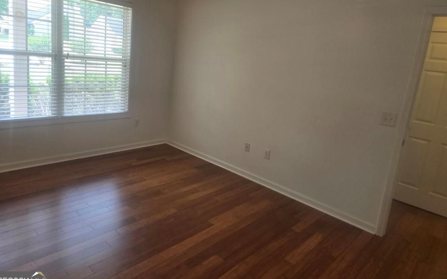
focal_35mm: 25
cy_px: 117
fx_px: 305
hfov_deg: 72.6
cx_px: 226
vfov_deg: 49.1
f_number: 1.8
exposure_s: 1/120
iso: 64
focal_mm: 5.4
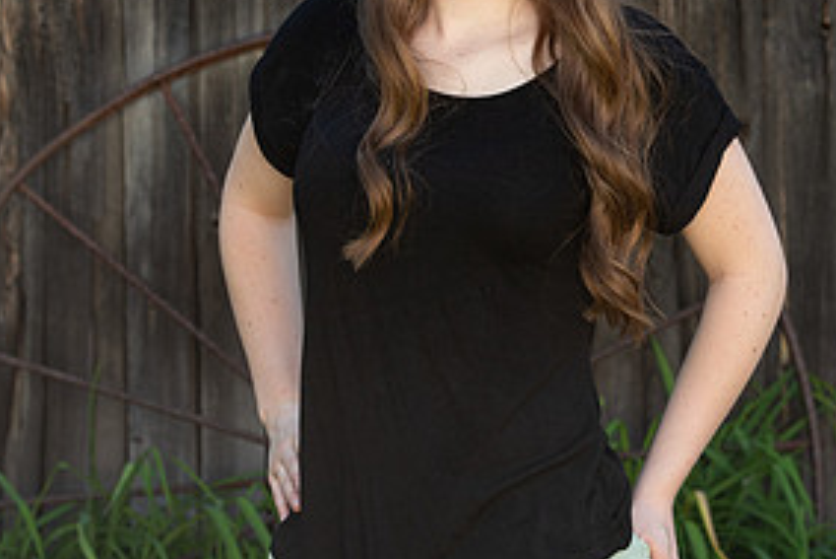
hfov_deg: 10.6
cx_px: 555
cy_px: 102
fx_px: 4484
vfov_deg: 7.1
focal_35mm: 193
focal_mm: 92
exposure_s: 1/200
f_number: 5.6
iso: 400
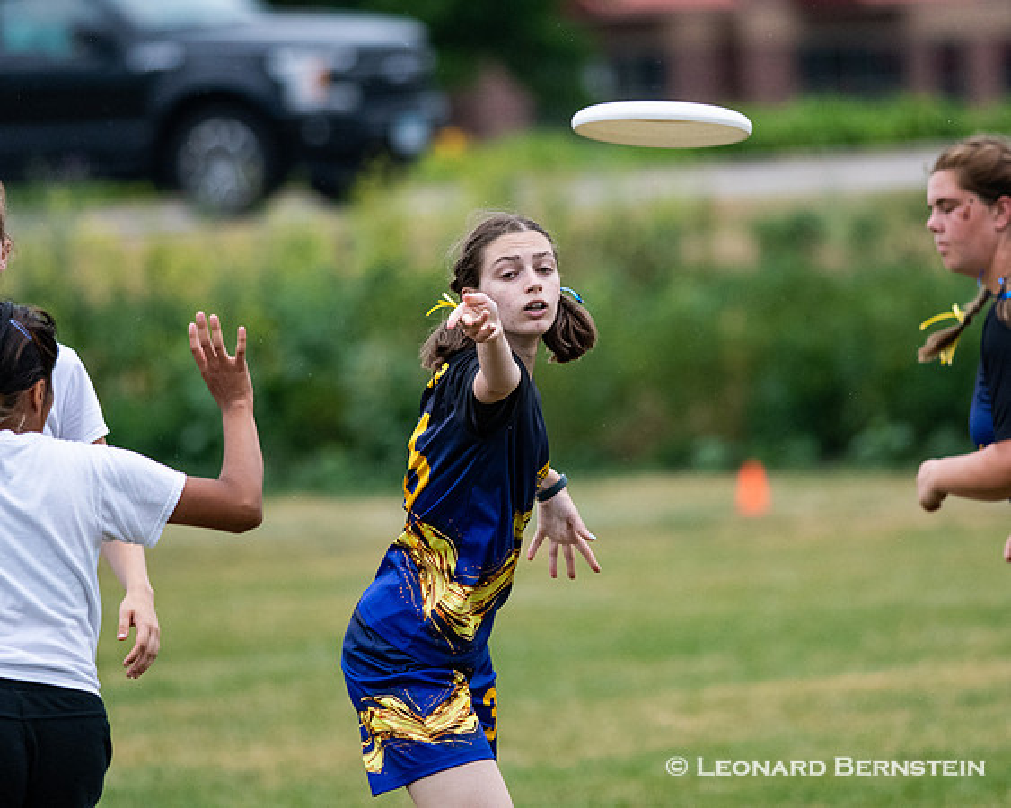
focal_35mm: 572
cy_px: 352
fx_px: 17120
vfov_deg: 2.7
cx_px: 566
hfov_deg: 3.4
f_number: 4.5
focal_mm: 300
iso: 1600
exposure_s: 1/2500
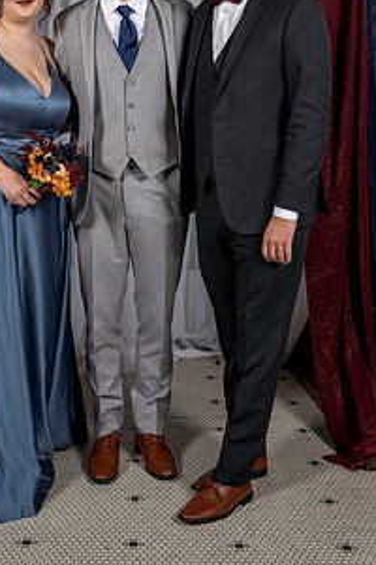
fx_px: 940
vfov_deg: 33.1
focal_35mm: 60
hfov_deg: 22.6
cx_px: 137
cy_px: 188
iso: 100
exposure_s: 1/160
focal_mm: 40
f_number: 5
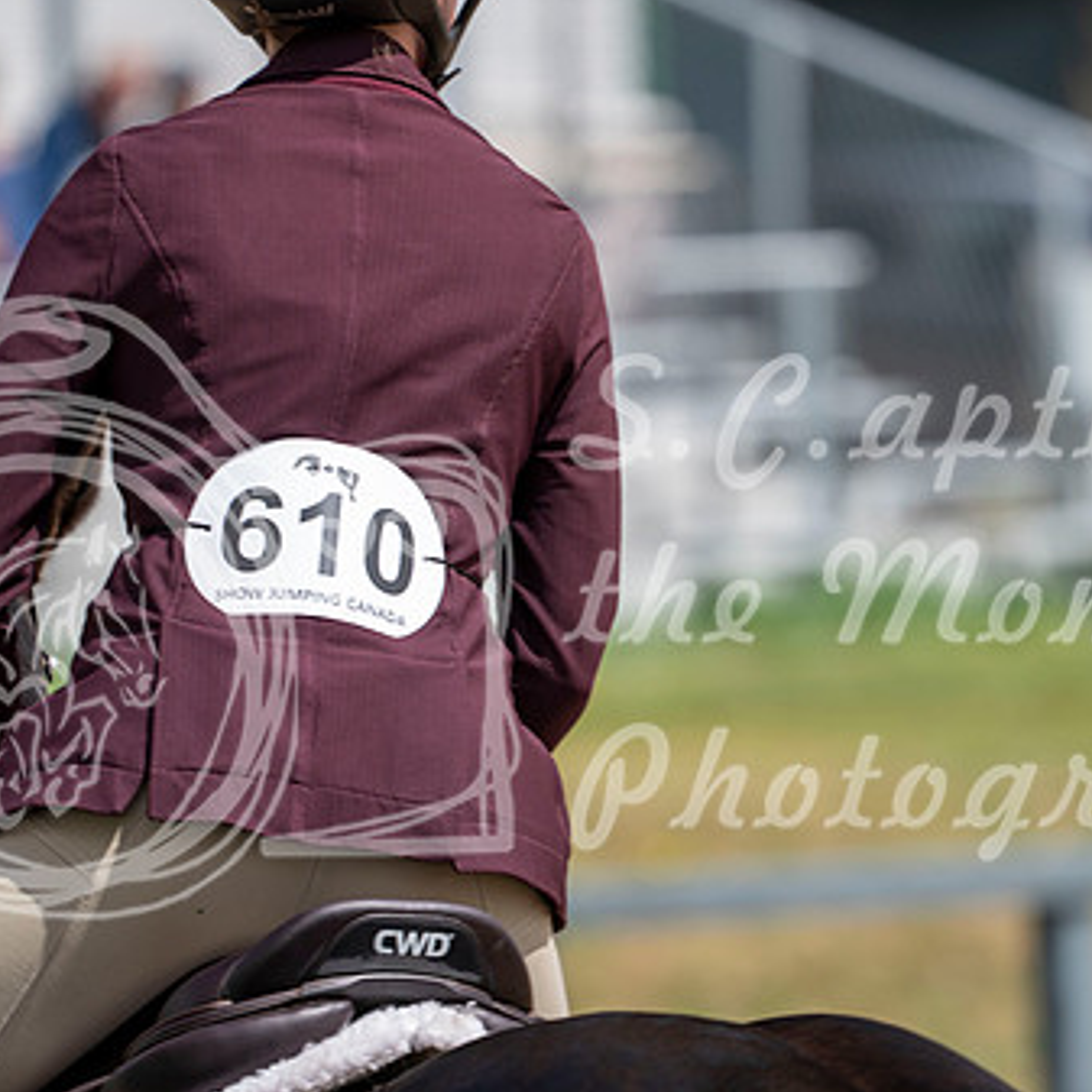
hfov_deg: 3.8
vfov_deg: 3.8
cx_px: 509
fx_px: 16275
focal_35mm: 456
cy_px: 608
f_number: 5.6
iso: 100
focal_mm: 312
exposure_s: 1/500
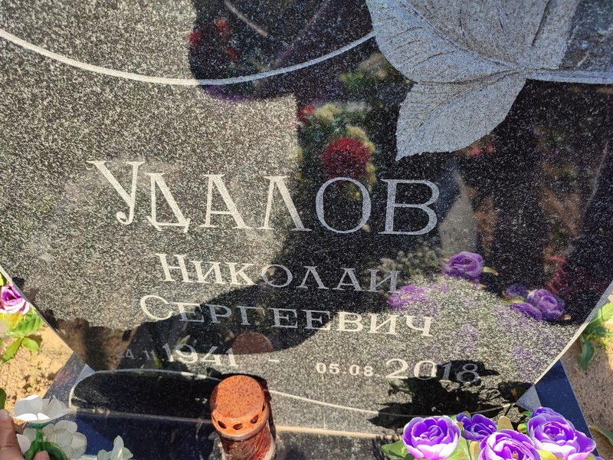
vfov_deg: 54.9
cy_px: 230
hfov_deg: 69.4
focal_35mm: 25
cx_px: 306
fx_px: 443
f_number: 1.9
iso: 50
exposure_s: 1/297
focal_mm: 6.04
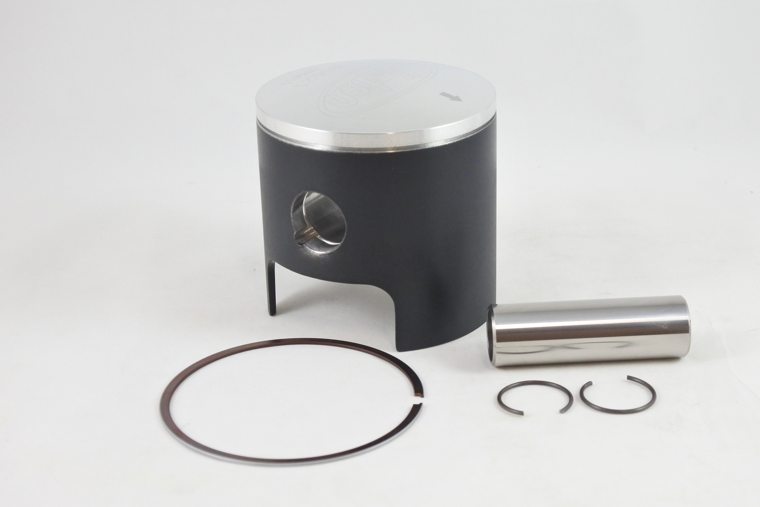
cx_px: 380
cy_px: 254
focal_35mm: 55
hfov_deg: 36.2
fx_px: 1161
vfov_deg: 24.6
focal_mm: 20.6
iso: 720
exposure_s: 1/125
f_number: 4.8
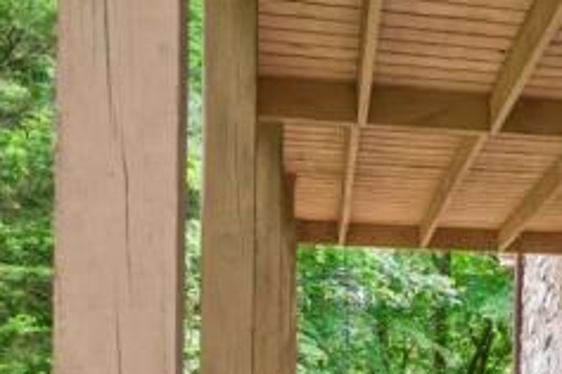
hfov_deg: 19.7
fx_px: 1264
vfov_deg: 16.2
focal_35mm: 81
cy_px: 446
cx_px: 960
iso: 200
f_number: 8
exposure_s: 1/3
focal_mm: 16
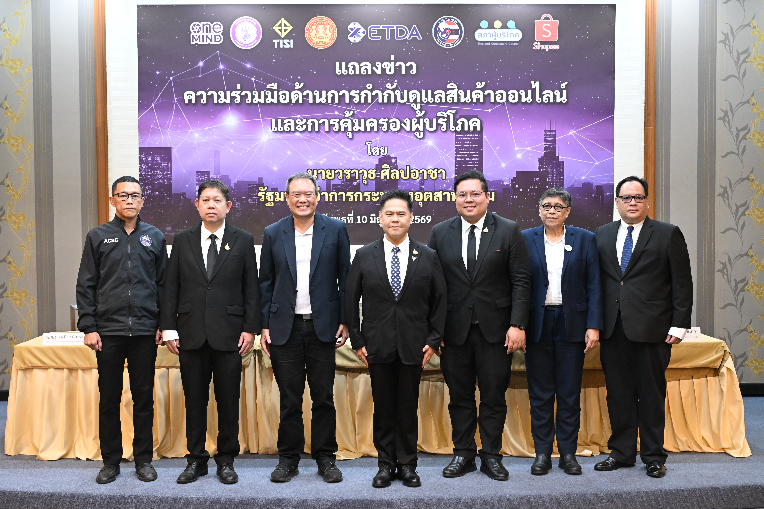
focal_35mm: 46
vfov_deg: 29.2
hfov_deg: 42.7
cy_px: 254
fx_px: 976
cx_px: 382
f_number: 4
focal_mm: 46
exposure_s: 1/200
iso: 6400
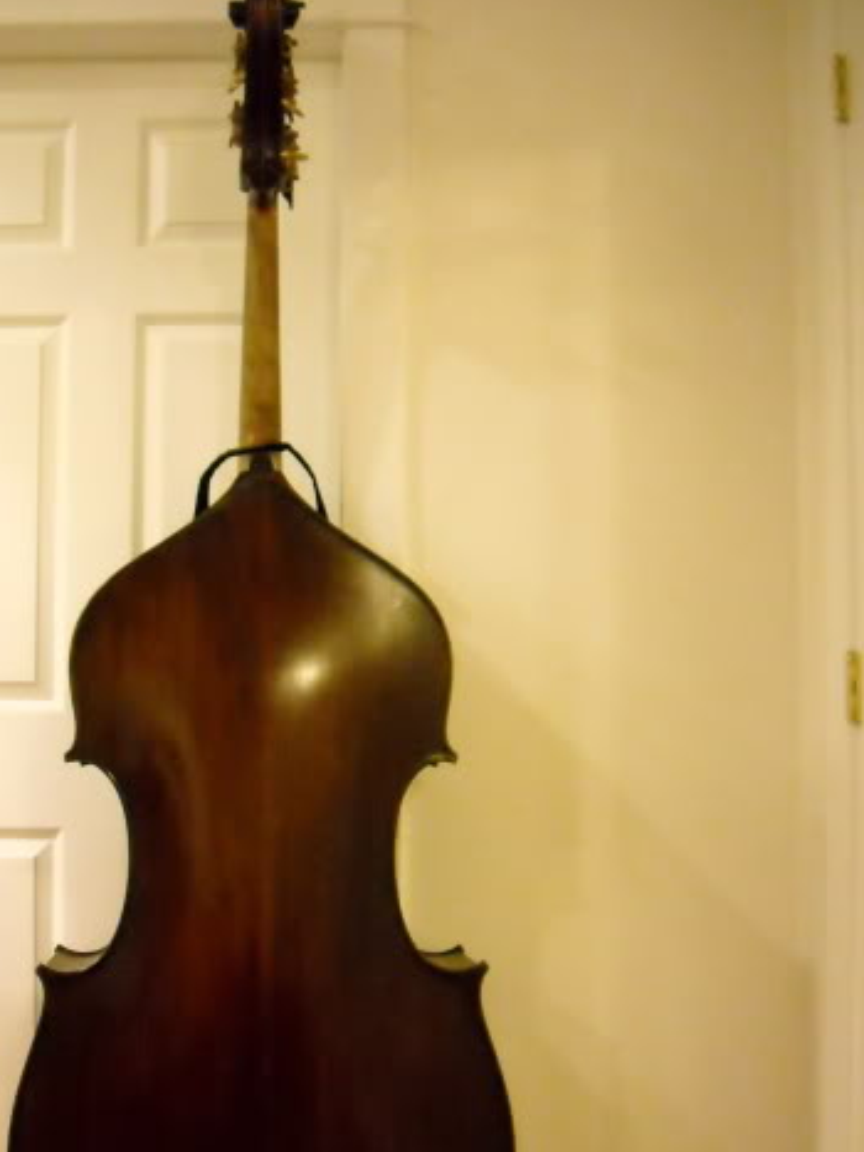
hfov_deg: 30.1
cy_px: 720
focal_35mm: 48
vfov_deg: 39.4
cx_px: 314
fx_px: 1598
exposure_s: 1/38
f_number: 2.8
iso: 800
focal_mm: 5.7
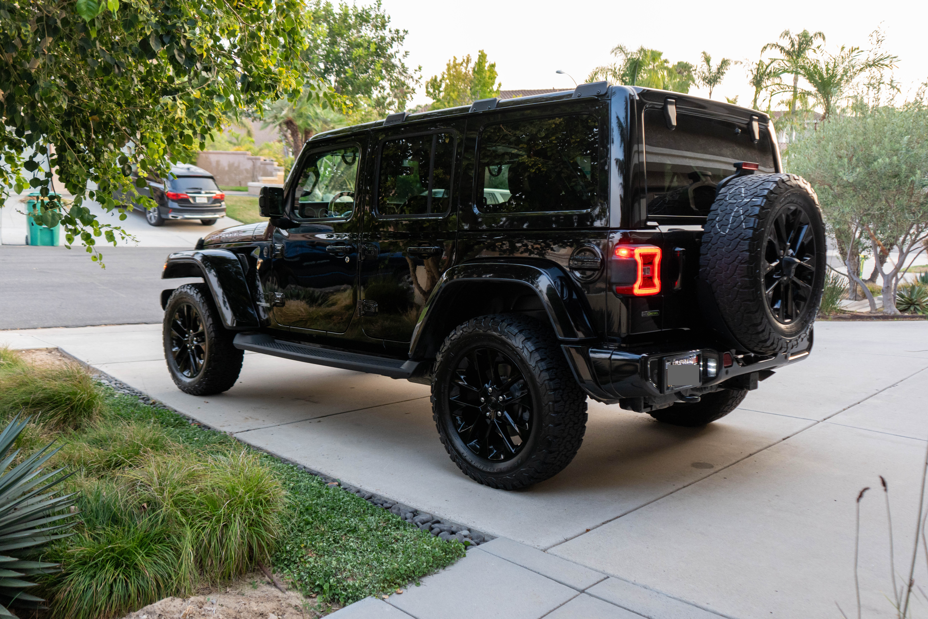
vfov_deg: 42.3
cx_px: 464
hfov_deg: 60.3
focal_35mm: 31
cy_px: 310
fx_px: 799
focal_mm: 31
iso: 1600
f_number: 4
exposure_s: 1/160
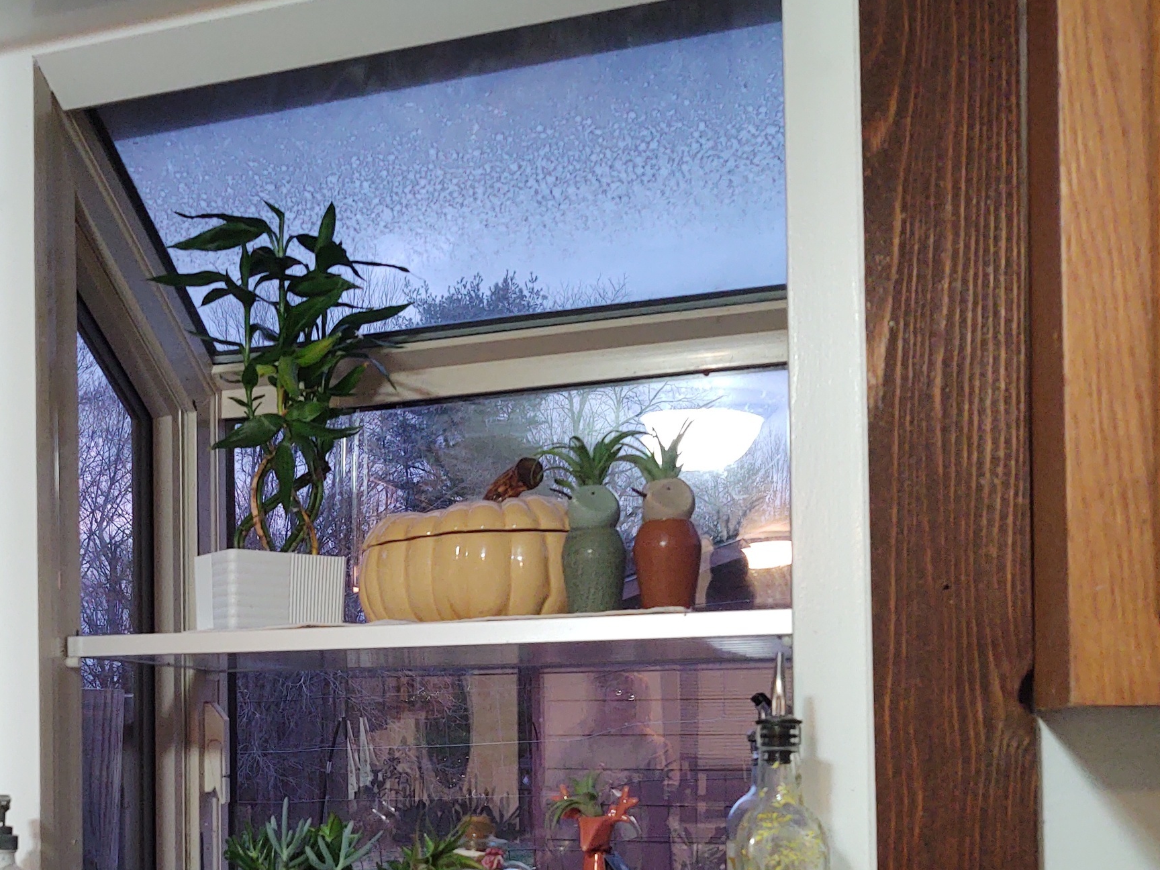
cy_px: 702
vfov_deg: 29.5
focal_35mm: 48
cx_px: 232
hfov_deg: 38.2
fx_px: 1609
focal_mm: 4.75
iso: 422
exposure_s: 1/33
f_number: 1.7
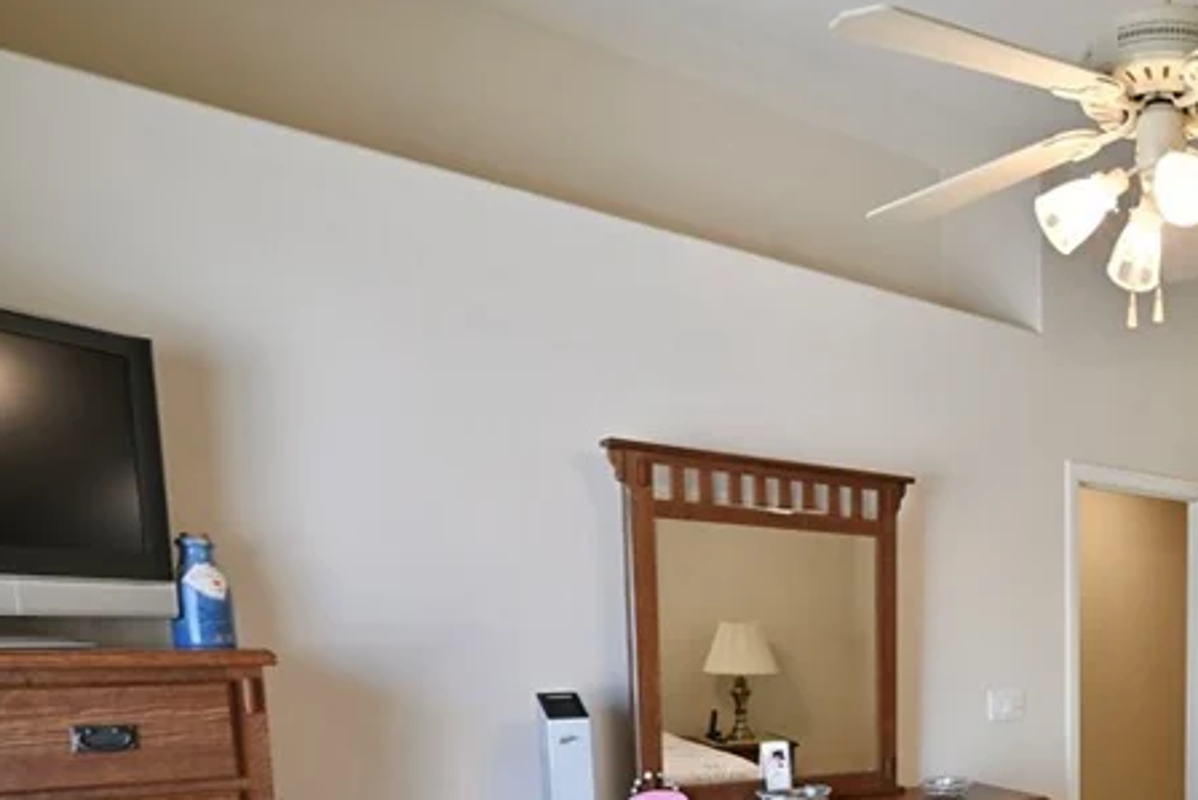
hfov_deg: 51.0
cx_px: 1107
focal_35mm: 32
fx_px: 1065
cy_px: 772
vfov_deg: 37.4
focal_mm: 14
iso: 640
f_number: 9
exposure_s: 1/30
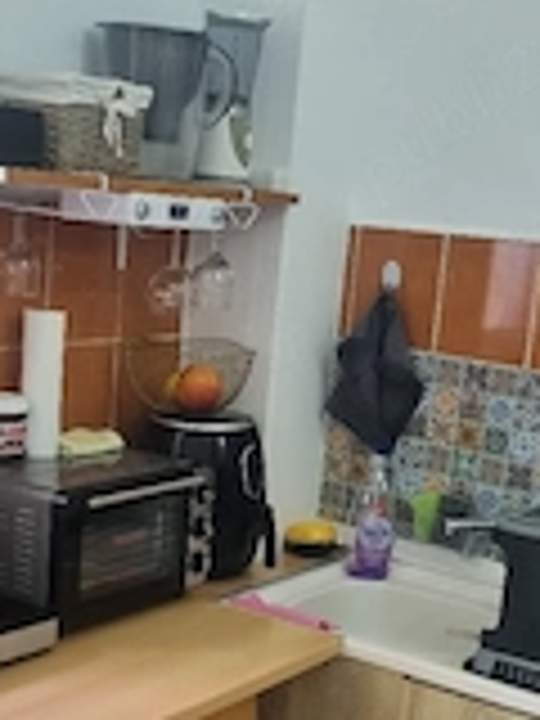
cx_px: 243
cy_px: 490
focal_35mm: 65
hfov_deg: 22.6
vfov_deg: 29.6
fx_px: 1352
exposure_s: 1/100
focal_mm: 5.4
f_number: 1.8
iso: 250
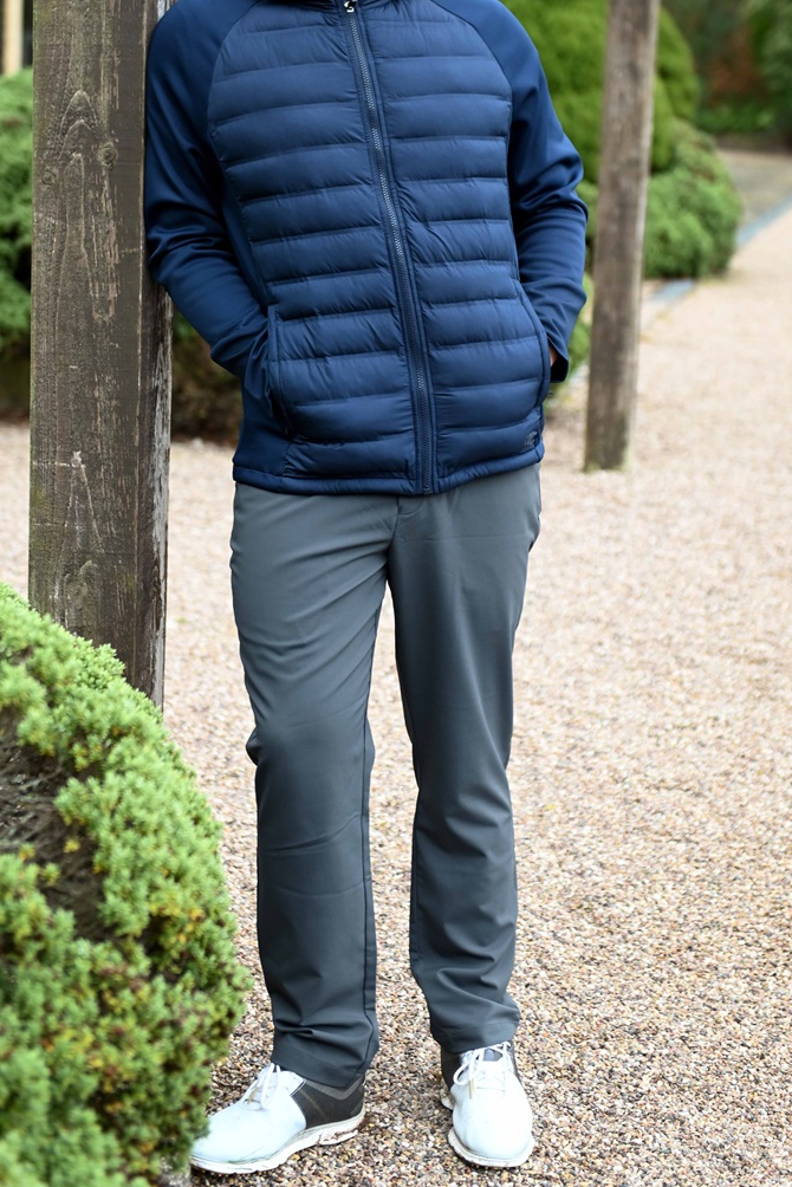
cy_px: 413
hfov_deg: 18.2
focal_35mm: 75
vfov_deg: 26.9
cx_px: 393
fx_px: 2473
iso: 500
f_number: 3.2
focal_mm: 55
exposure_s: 1/125
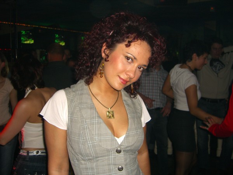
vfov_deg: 37.7
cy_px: 88
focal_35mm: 38
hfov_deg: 49.0
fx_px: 256
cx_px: 116
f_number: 2.8
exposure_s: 1/60
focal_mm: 7.9
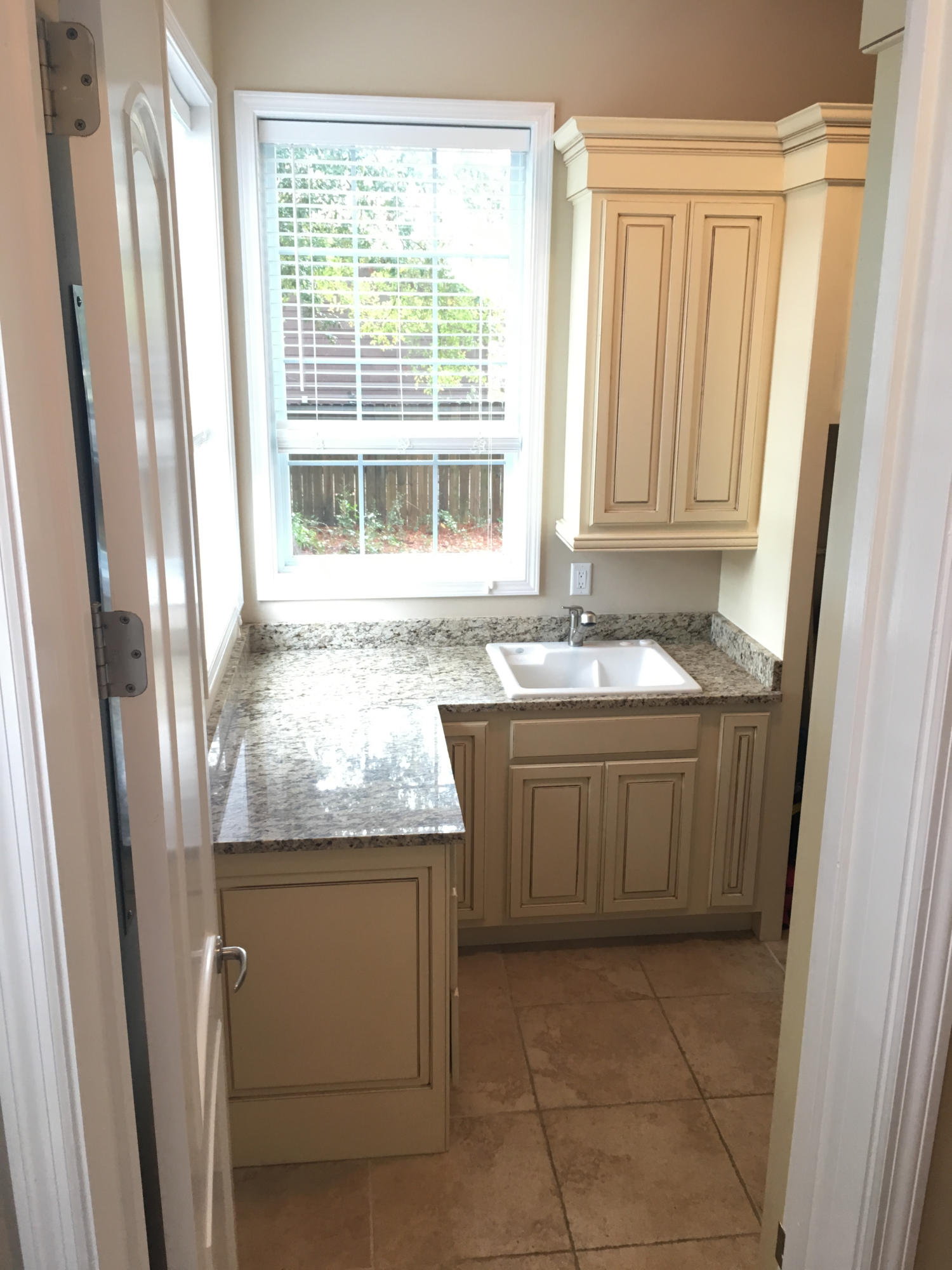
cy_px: 635
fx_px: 1063
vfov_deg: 61.7
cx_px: 476
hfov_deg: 48.2
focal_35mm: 29
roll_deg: -1.6
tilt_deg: -15.9
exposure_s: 1/30
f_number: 2.2
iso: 80
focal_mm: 4.15
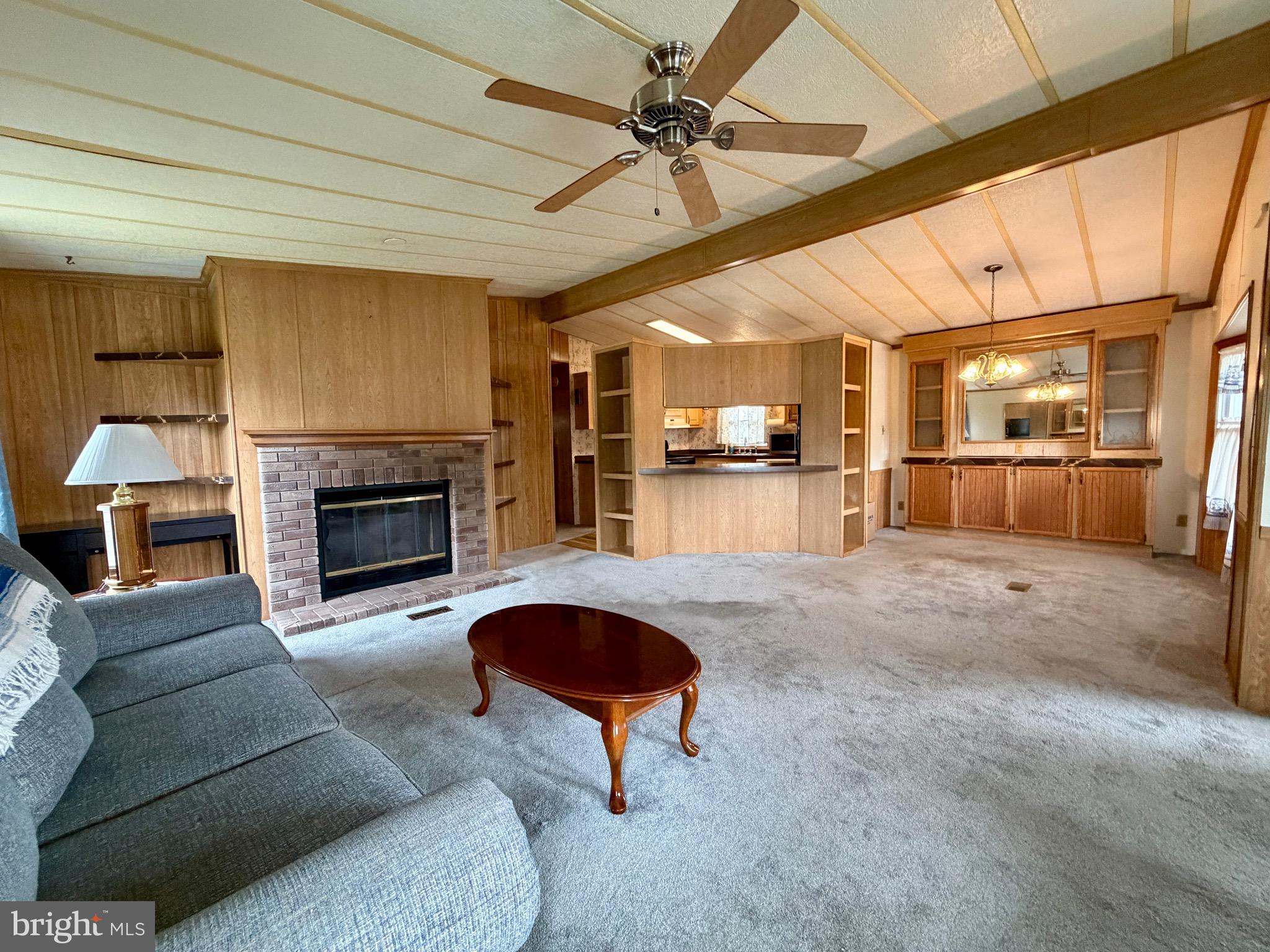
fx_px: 514
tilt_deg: -3.9
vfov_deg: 85.7
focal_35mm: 14
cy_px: 476
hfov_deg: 102.1
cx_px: 635
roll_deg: +1.9
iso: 500
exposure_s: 1/60
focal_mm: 2.22
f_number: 2.2
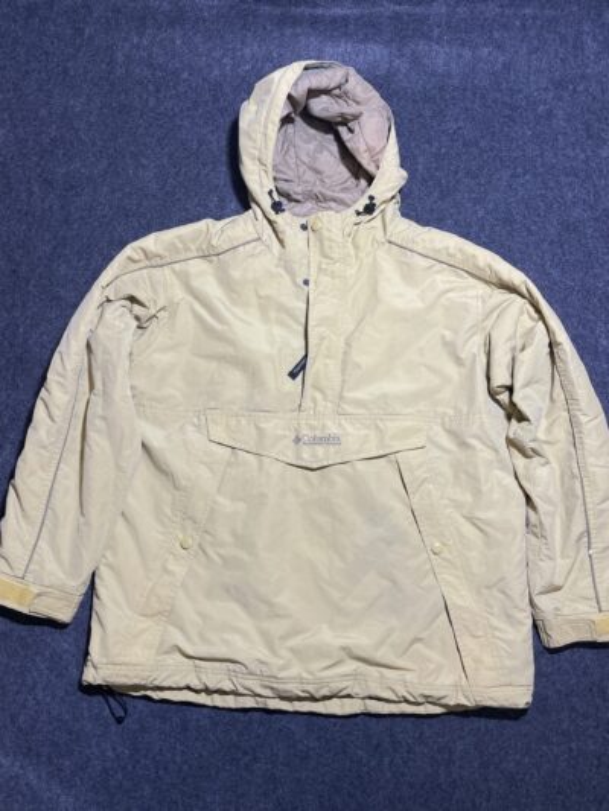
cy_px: 406
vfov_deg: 67.3
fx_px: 610
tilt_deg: -58.0
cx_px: 304
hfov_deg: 53.1
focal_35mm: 26
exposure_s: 1/100
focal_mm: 4.2
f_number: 1.6
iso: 80
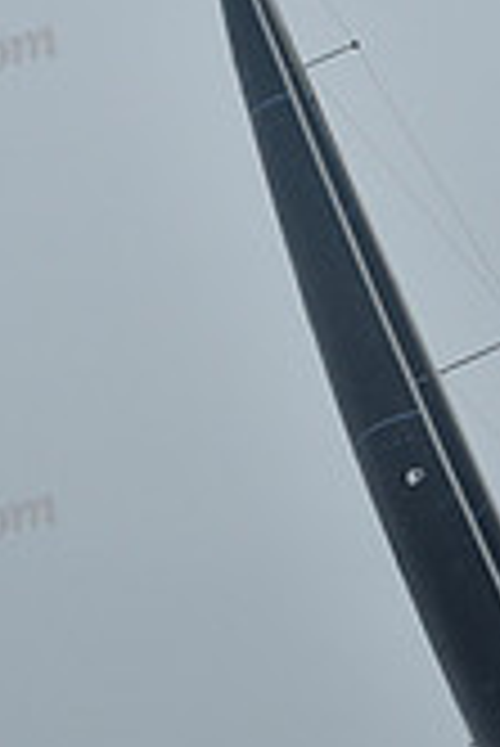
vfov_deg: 8.4
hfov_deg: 5.6
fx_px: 5093
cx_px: 291
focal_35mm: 245
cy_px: 279
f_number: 9
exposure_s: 1/1000
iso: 320
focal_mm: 70
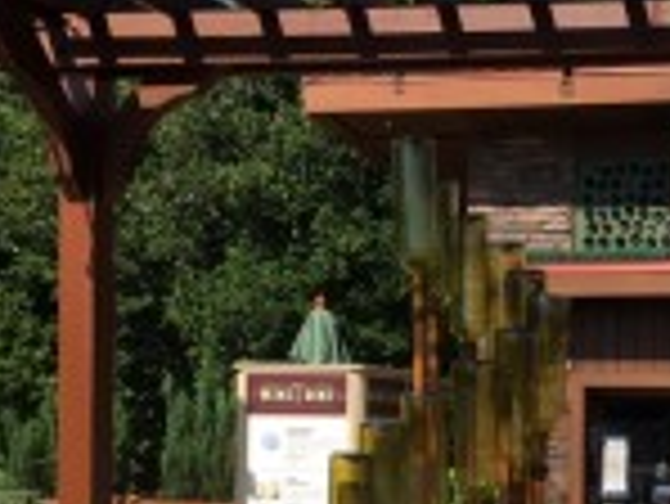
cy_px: 425
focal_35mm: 68
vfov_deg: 21.3
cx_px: 688
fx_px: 1317
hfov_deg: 26.8
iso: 25
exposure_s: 1/1261
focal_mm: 4.15
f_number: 2.2
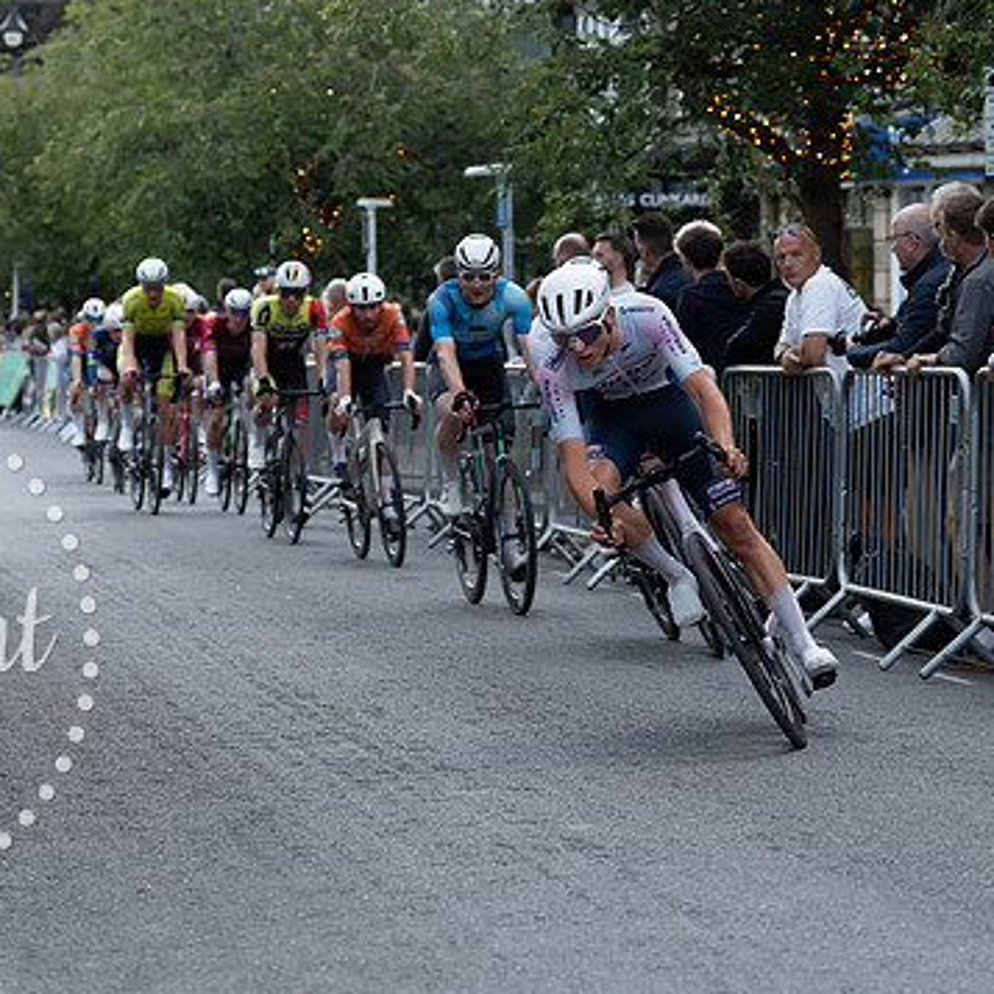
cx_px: 536
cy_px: 323
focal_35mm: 140
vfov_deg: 12.5
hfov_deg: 12.5
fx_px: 4548
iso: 1600
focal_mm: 70
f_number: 3.5
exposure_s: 1/800
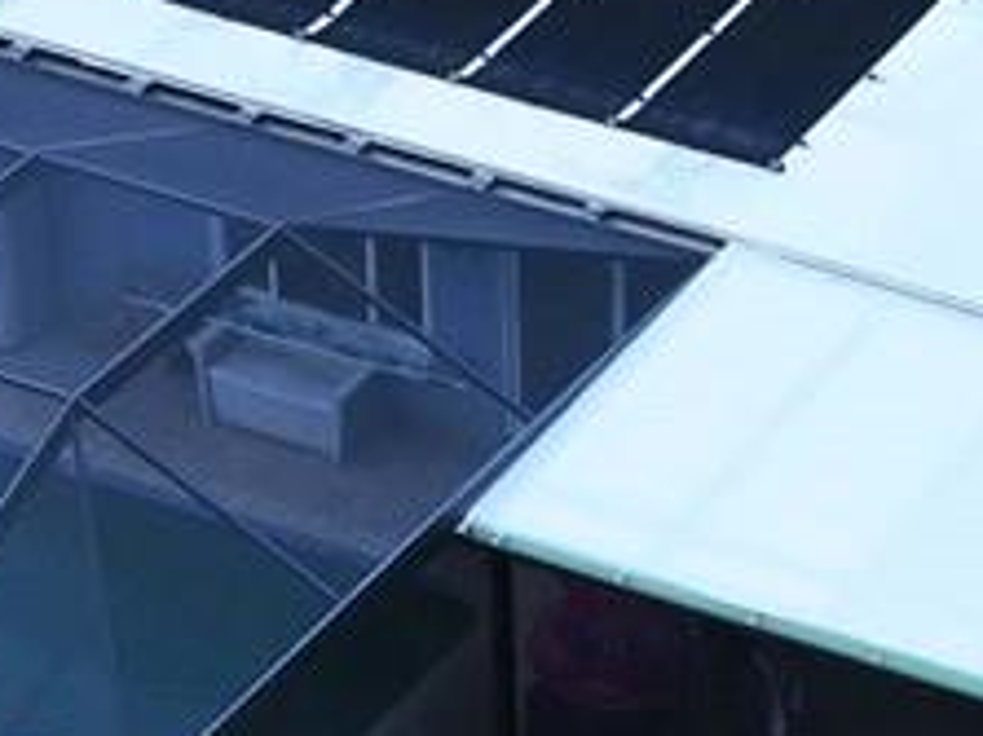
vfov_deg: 8.4
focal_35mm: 172
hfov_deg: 11.5
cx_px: 639
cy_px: 1234
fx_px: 4882
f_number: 3.2
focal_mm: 12.29
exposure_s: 1/320
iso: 400
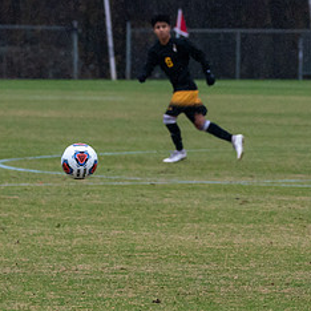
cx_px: 351
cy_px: 138
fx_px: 5804
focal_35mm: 571
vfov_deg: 3.1
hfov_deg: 3.1
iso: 2500
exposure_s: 1/1000
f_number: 5.6
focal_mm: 190
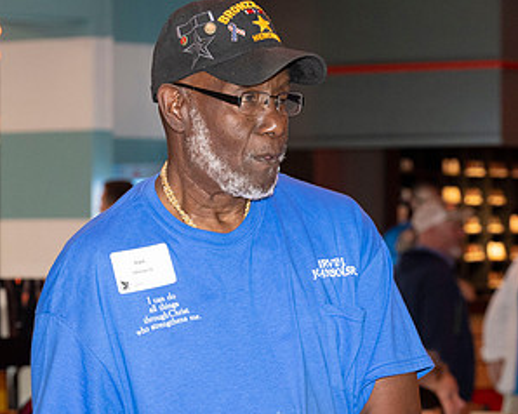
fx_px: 3064
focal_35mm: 200
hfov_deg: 9.7
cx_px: 337
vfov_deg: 7.7
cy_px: 364
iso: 2000
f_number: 5.6
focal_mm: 94
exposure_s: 1/100
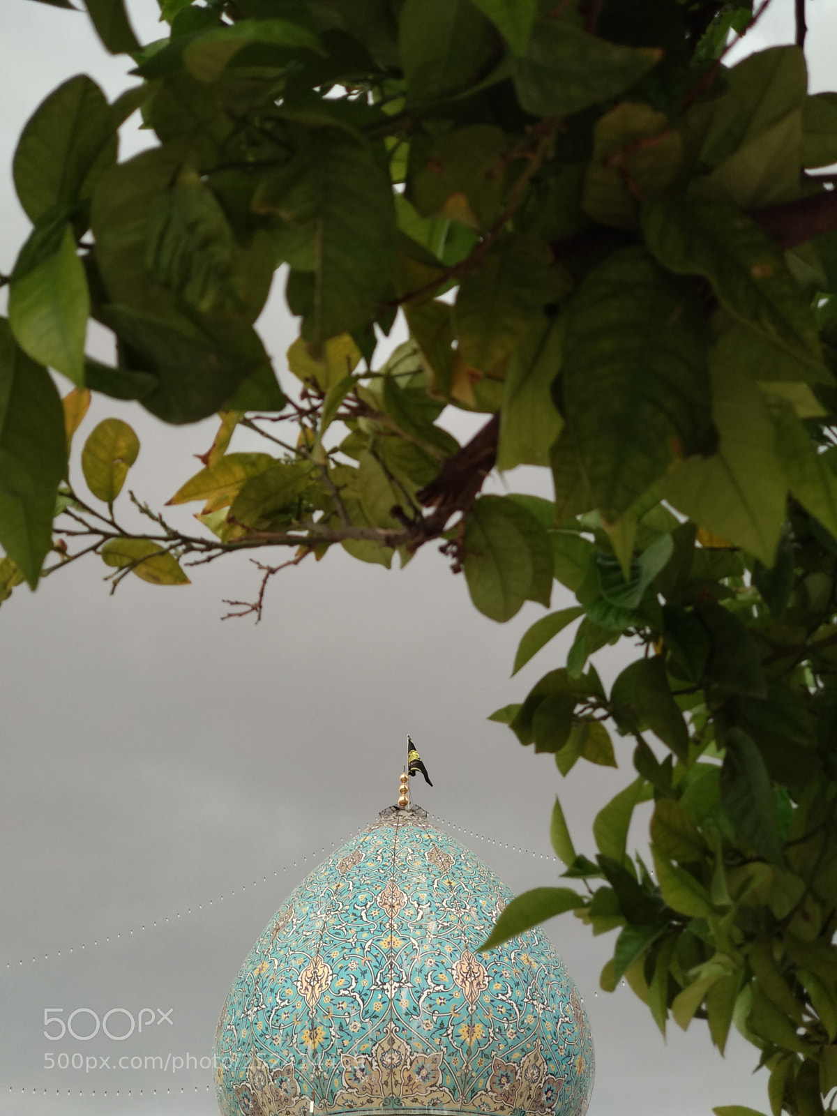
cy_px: 558
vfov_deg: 36.8
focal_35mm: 52
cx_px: 418
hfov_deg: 28.0
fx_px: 1676
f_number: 2.6
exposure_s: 1/350
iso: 100
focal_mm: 5.99
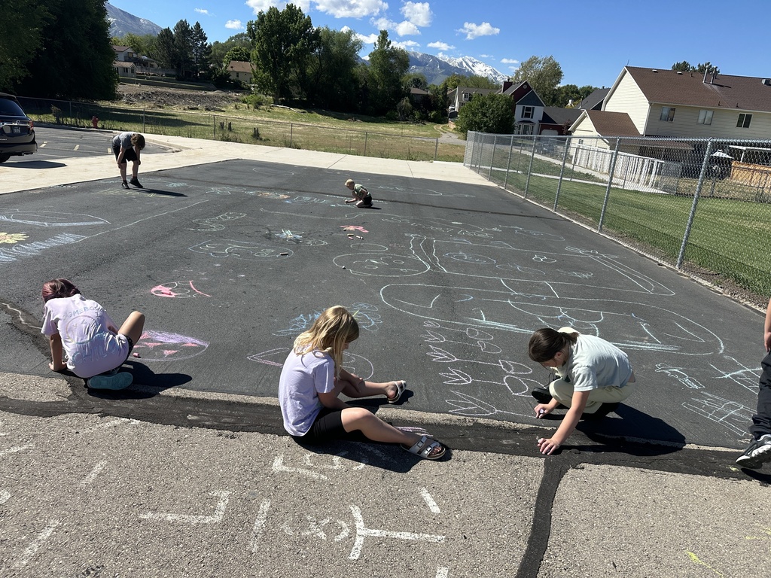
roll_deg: -4.2
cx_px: 386
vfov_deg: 56.8
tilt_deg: -17.6
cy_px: 289
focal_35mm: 24
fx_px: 535
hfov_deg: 71.6
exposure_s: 1/4762
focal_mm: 6.86
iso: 80
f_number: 1.78
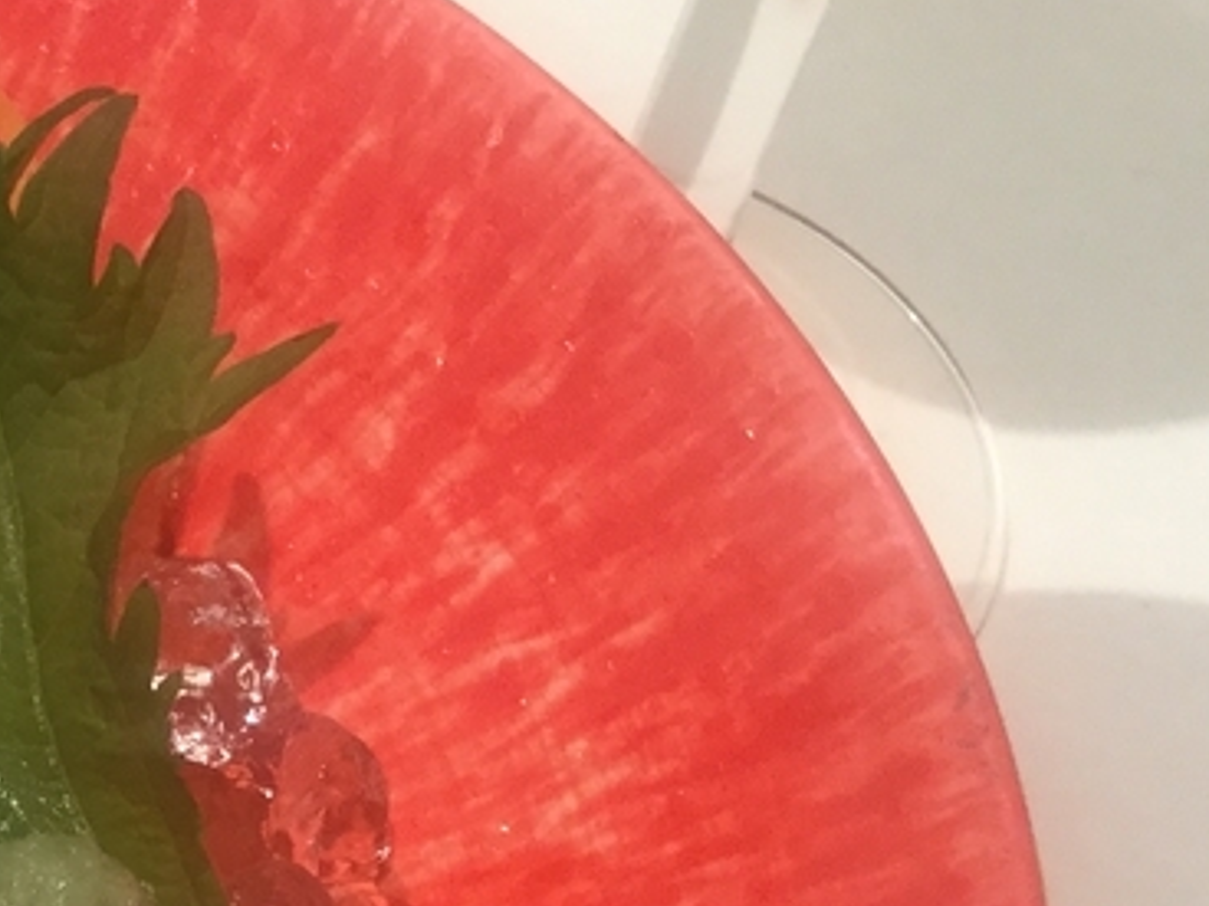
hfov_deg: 17.6
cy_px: 745
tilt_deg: -54.1
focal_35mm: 101
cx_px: -568
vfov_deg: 14.6
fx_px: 3528
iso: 50
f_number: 2.4
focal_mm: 3.3
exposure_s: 1/30
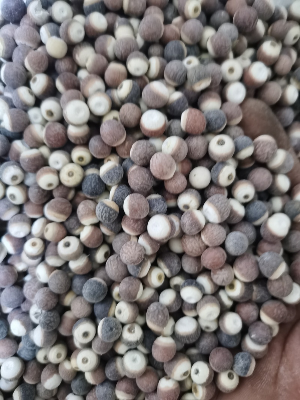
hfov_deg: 51.3
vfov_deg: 65.3
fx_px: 312
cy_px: 200
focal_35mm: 27
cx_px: 150
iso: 800
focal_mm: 5.58
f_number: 1.8
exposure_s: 1/18
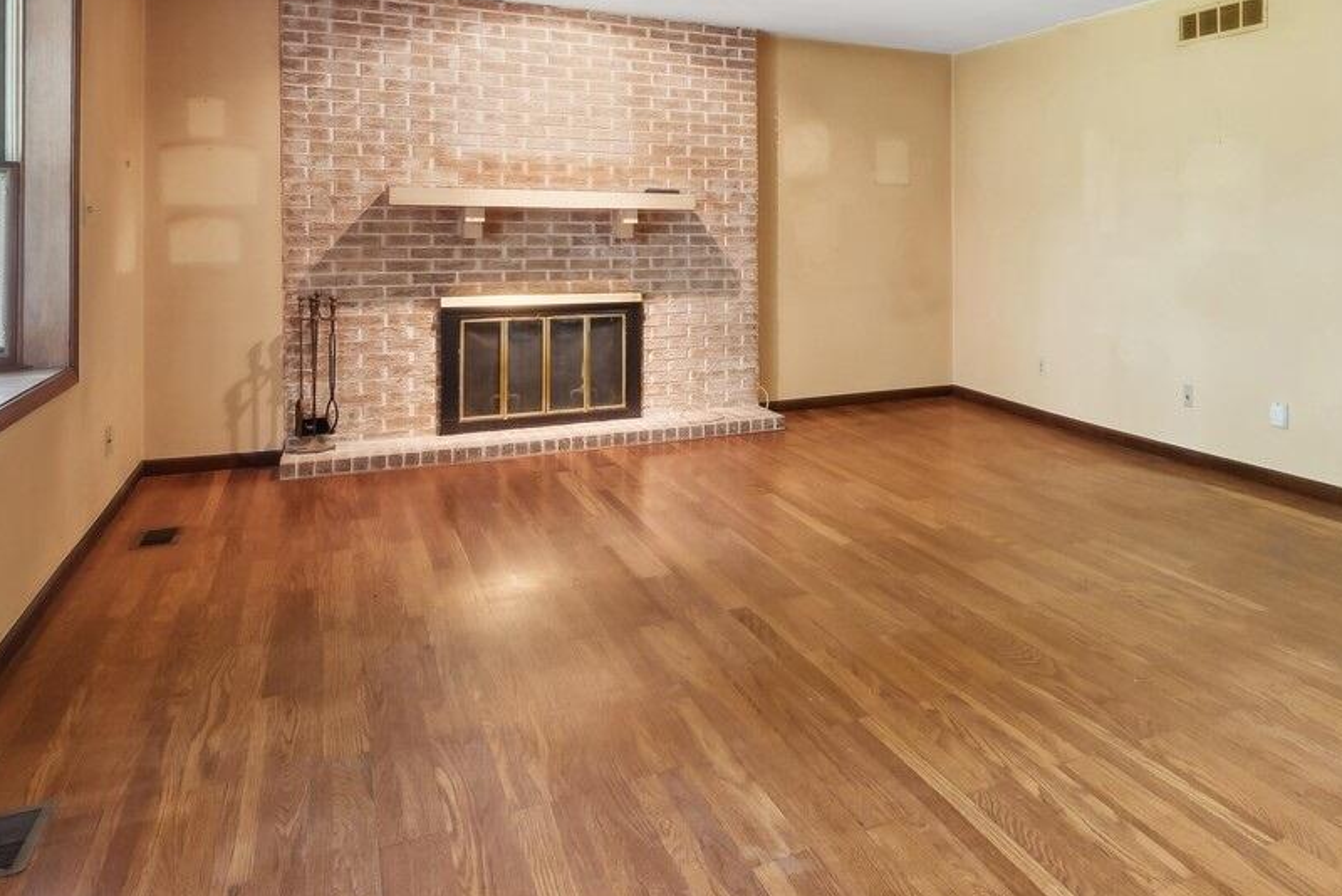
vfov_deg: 44.9
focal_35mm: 28
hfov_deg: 61.6
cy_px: 225
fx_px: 1044
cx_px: 1013
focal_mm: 14
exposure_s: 1.3
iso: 200
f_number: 11
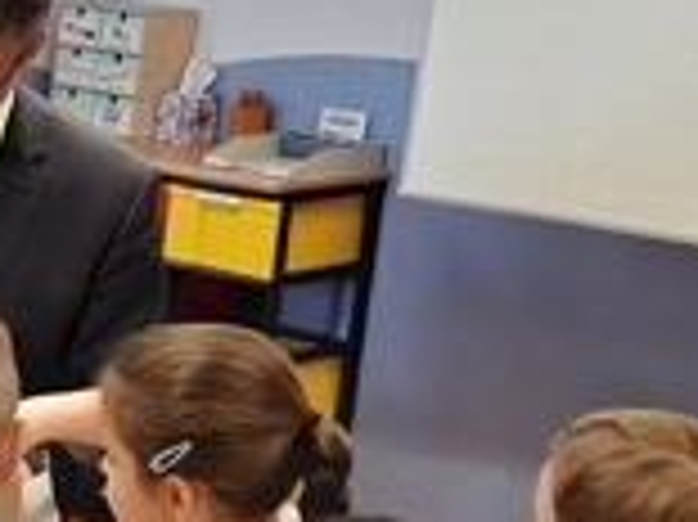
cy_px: 486
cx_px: -360
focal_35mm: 95
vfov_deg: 15.3
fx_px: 1914
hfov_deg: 18.3
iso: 200
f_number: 1.8
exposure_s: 1/100
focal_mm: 5.54
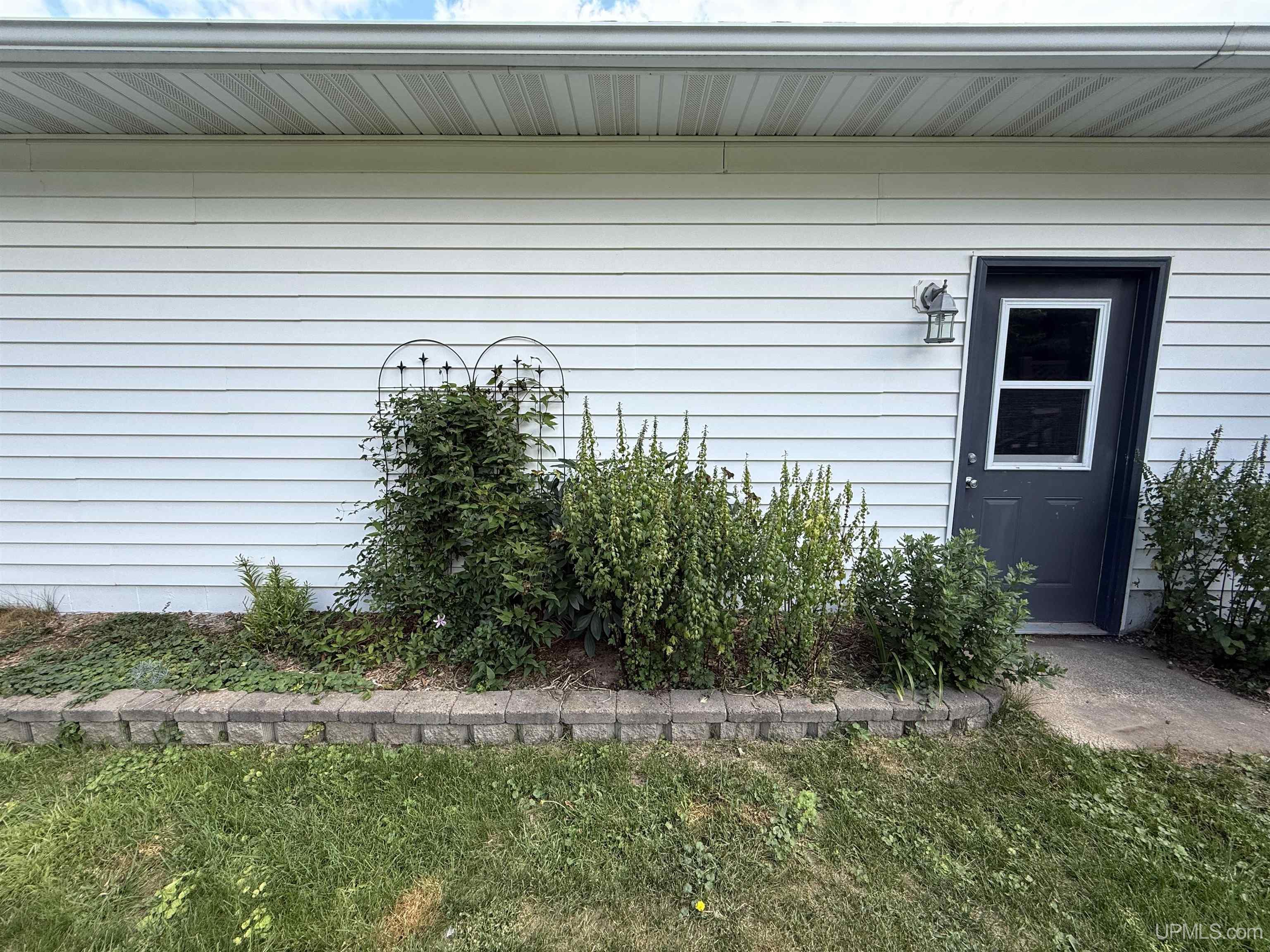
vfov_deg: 85.7
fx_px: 514
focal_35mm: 14
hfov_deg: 102.1
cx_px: 635
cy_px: 476
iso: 50
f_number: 2.2
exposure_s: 1/574
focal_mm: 2.22
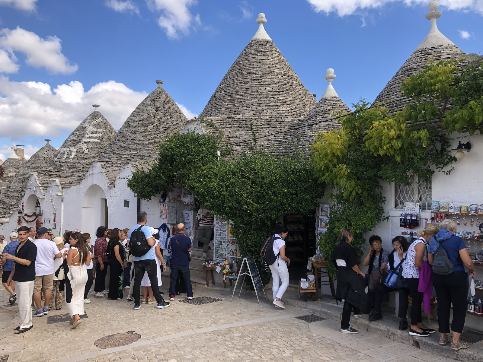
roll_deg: +0.1
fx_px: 391
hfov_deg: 63.4
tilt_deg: +1.4
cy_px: 181
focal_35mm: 28
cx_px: 242
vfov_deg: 49.7
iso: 20
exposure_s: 1/991
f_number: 1.8
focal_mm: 4
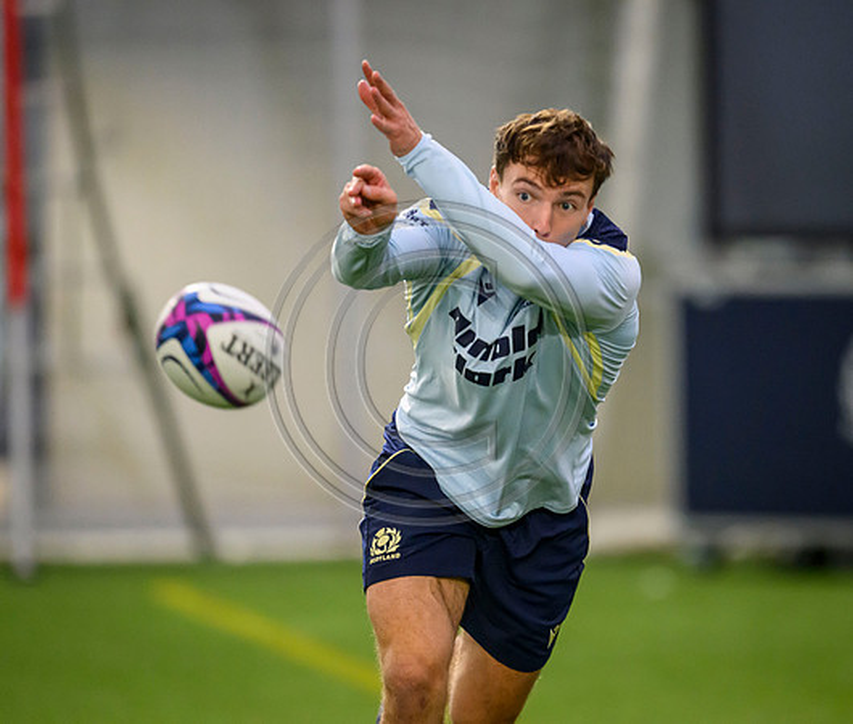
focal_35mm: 740
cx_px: 603
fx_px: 19126
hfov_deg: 2.6
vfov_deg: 2.2
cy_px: 390
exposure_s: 1/640
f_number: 4
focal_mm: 560
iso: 6400
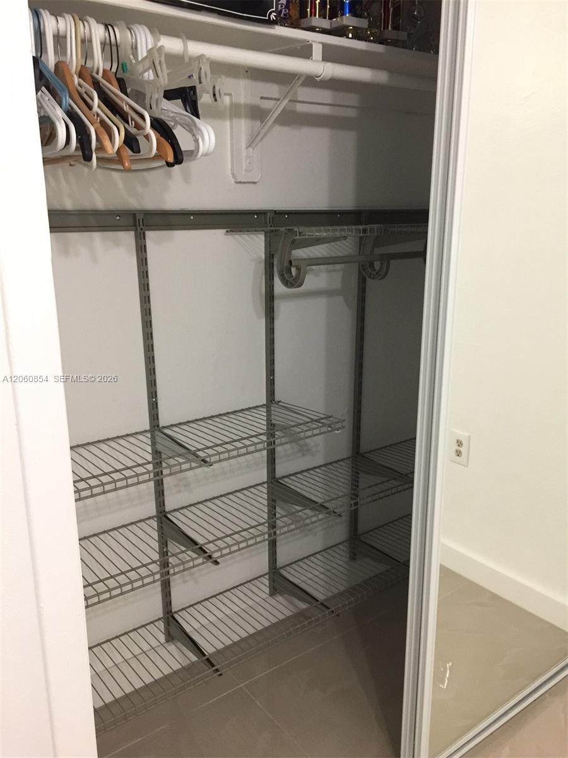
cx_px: 284
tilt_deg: -14.5
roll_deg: +0.3
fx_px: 634
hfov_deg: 48.2
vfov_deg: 61.7
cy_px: 379
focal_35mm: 29
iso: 125
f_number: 2.2
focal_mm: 4.15
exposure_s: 1/15
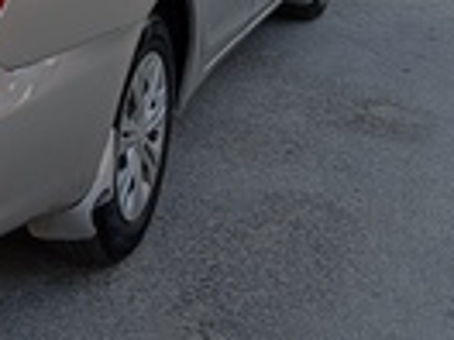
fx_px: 1272
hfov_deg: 19.5
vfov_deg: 14.8
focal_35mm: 97
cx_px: -31
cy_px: -50
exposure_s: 1/120
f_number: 1.8
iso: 192
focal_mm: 4.22
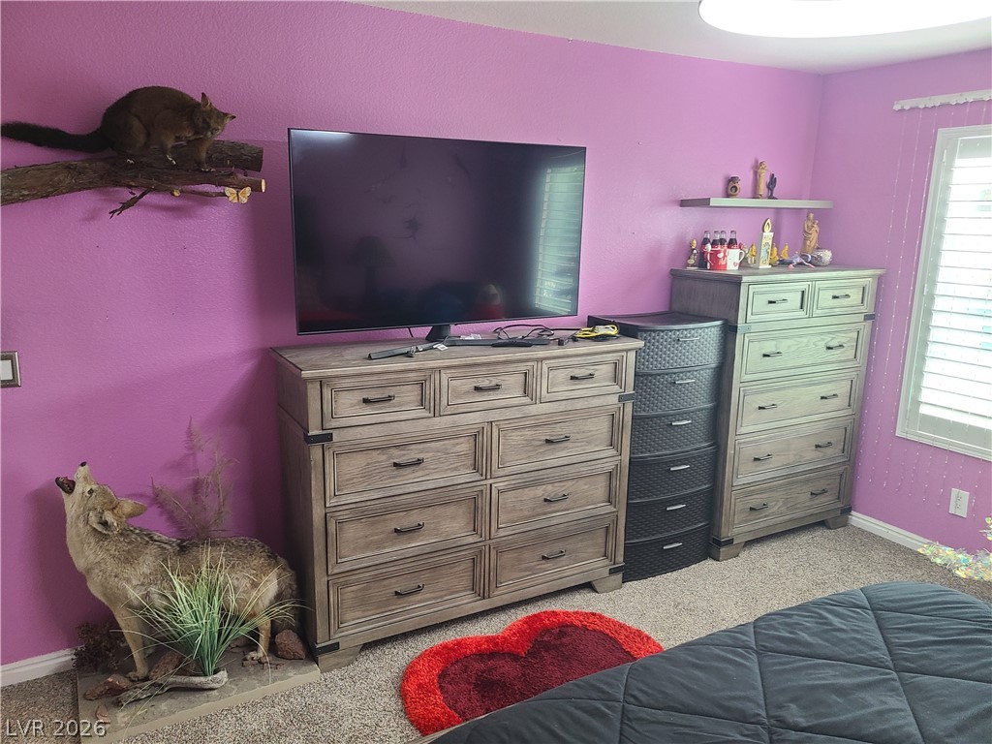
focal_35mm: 26
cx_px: 496
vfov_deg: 53.1
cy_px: 372
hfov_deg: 67.3
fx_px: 745
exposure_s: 1/60
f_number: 1.8
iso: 250
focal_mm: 5.4
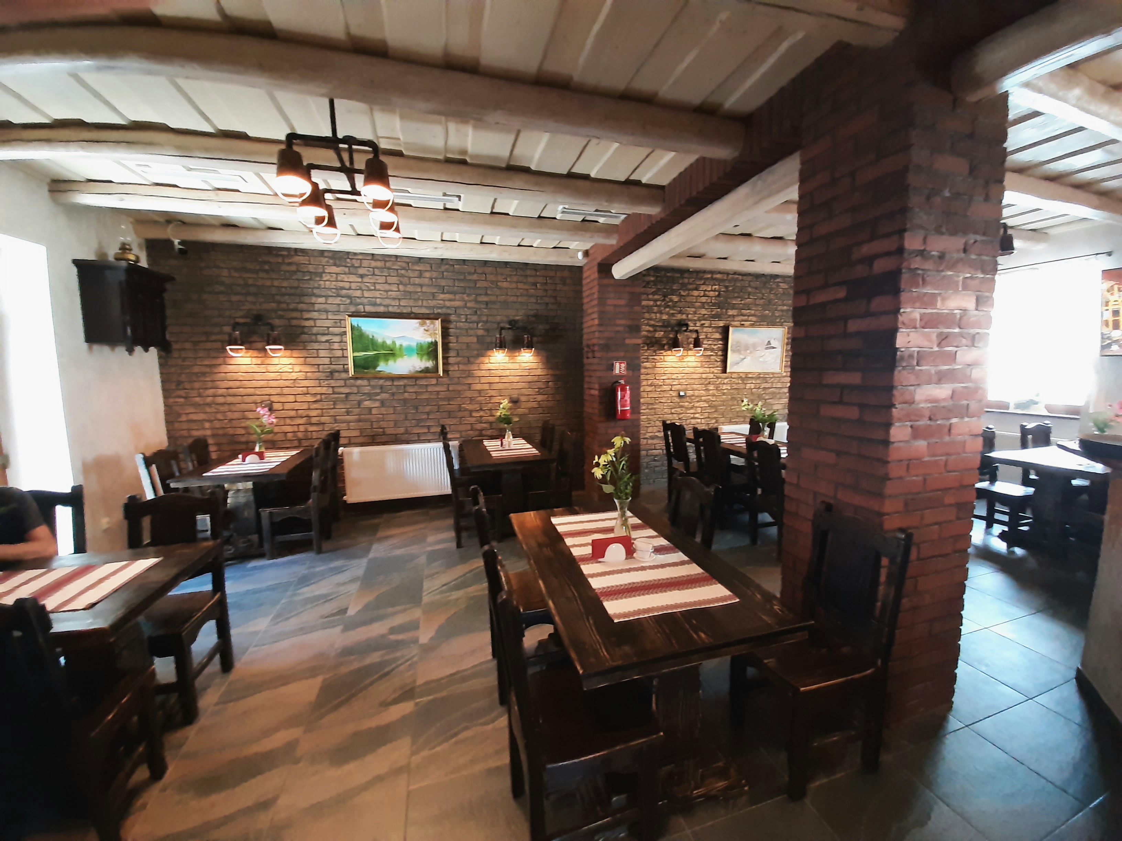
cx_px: 561
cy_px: 420
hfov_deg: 106.2
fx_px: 421
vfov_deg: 89.9
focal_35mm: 13
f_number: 2.2
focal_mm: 1.42
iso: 320
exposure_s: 1/25
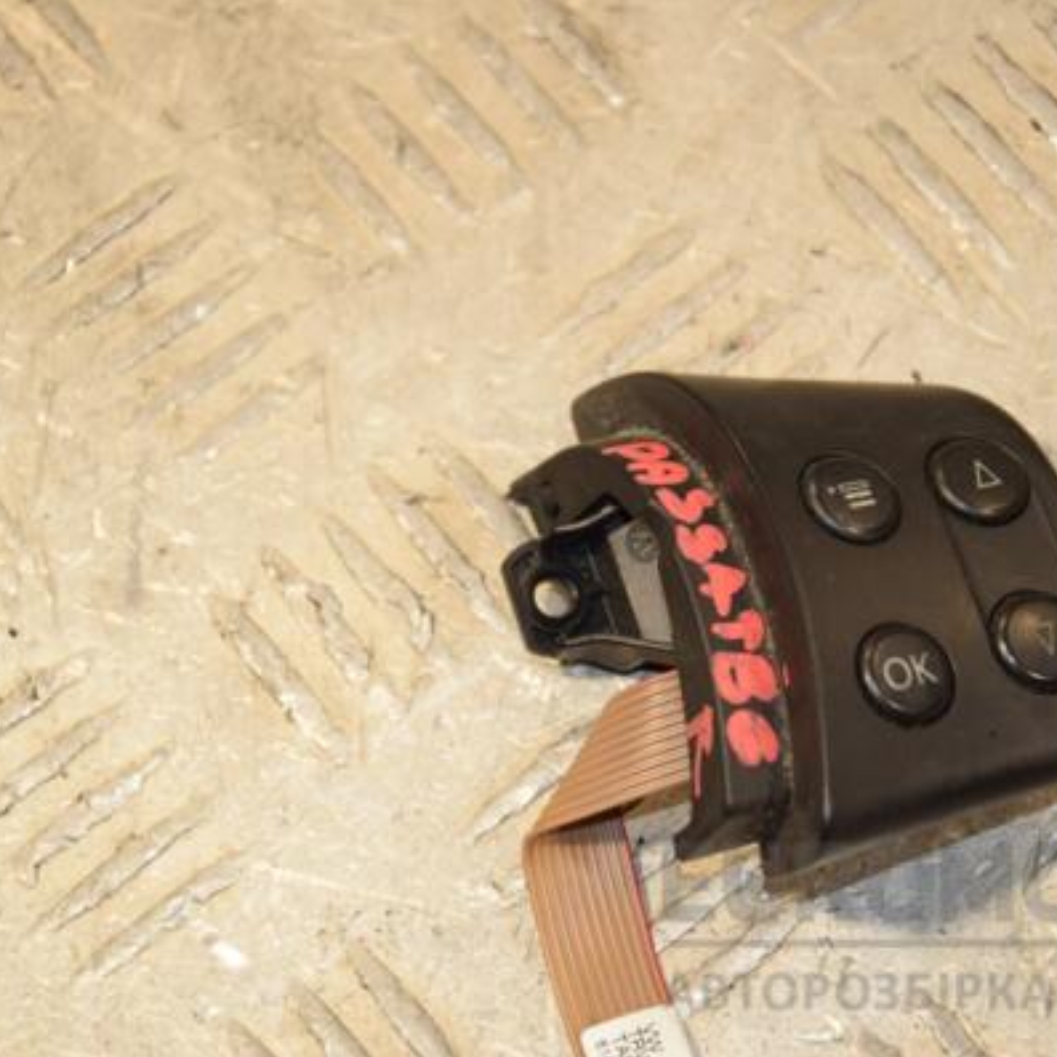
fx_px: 5653
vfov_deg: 10.7
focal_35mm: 164
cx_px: 612
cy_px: 527
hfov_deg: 10.7
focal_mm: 85
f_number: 6.3
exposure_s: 1/200
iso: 800
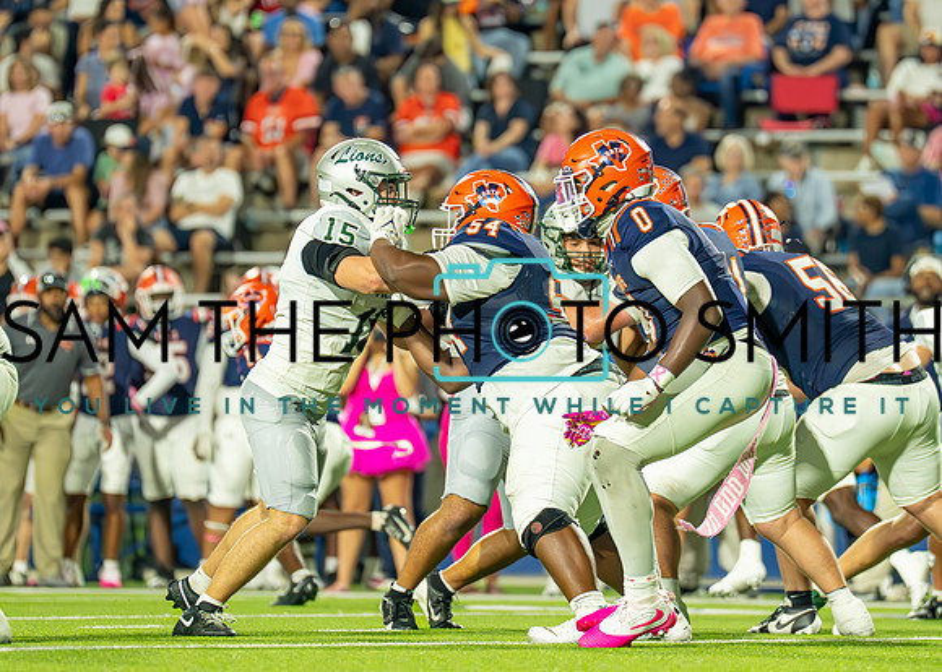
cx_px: 502
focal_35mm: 422
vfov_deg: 3.4
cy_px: 298
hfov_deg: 4.8
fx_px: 11293
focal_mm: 200
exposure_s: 1/1600
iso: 3200
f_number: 2.8
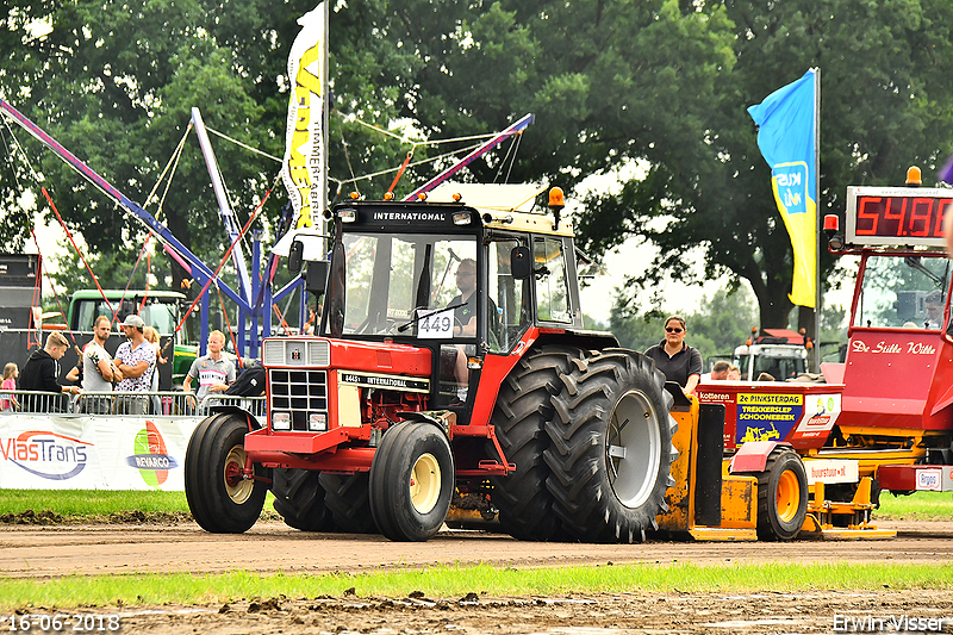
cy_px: 318
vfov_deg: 4.8
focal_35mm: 285
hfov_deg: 7.2
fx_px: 7543
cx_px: 476
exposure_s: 1/800
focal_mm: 190
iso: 500
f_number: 9
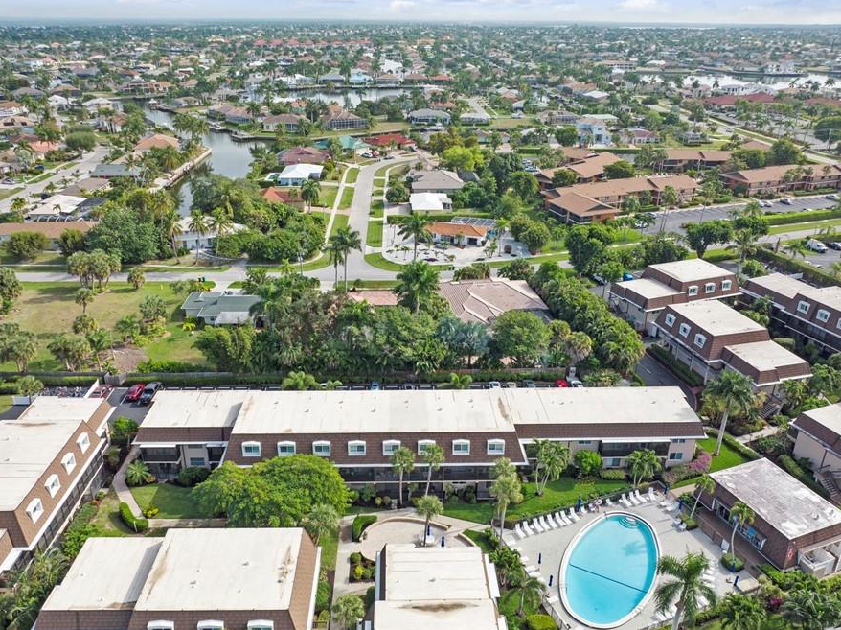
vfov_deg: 49.7
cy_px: 319
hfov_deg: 63.5
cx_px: 420
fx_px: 680
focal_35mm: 28
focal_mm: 12.29
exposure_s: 1/1250
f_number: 2.8
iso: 100
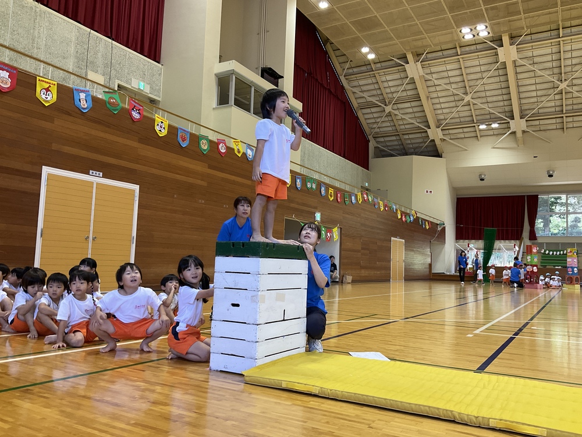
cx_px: 291
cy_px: 218
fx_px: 488
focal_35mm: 29
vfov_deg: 48.2
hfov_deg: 61.7
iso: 64
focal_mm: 3
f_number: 1.8
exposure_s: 1/122
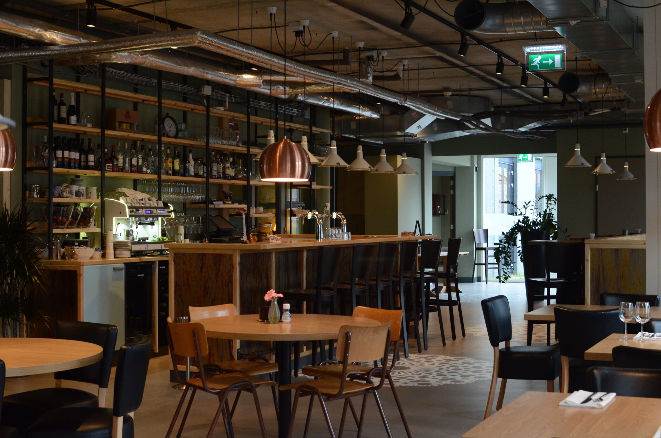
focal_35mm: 52
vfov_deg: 25.6
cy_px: 219
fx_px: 962
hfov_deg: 37.9
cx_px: 330
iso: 1600
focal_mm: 35
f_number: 5.6
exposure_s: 1/50
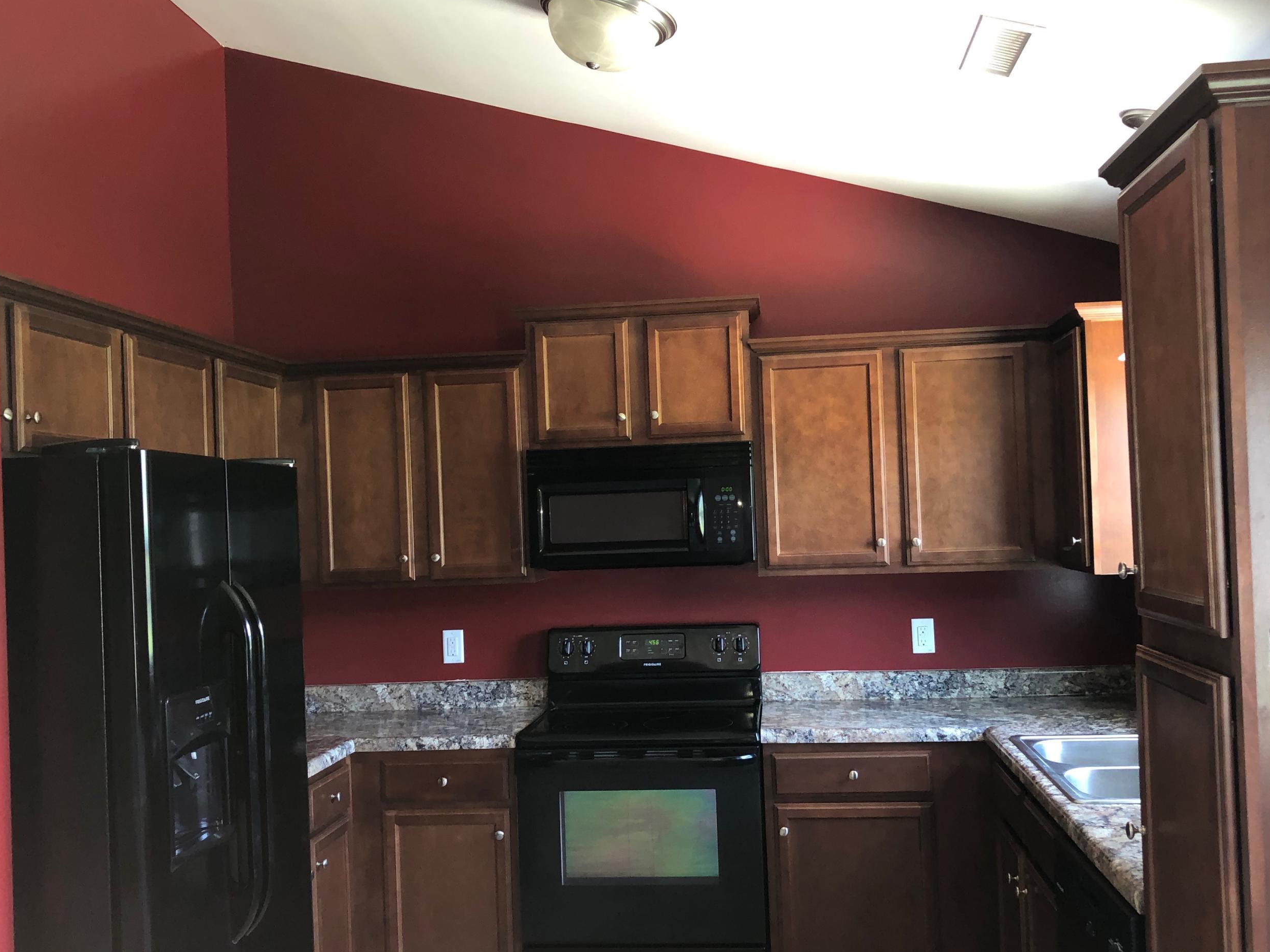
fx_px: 1247
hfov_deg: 53.9
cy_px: 516
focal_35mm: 34
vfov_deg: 41.8
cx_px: 667
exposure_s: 1/15
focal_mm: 4
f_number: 1.8
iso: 100
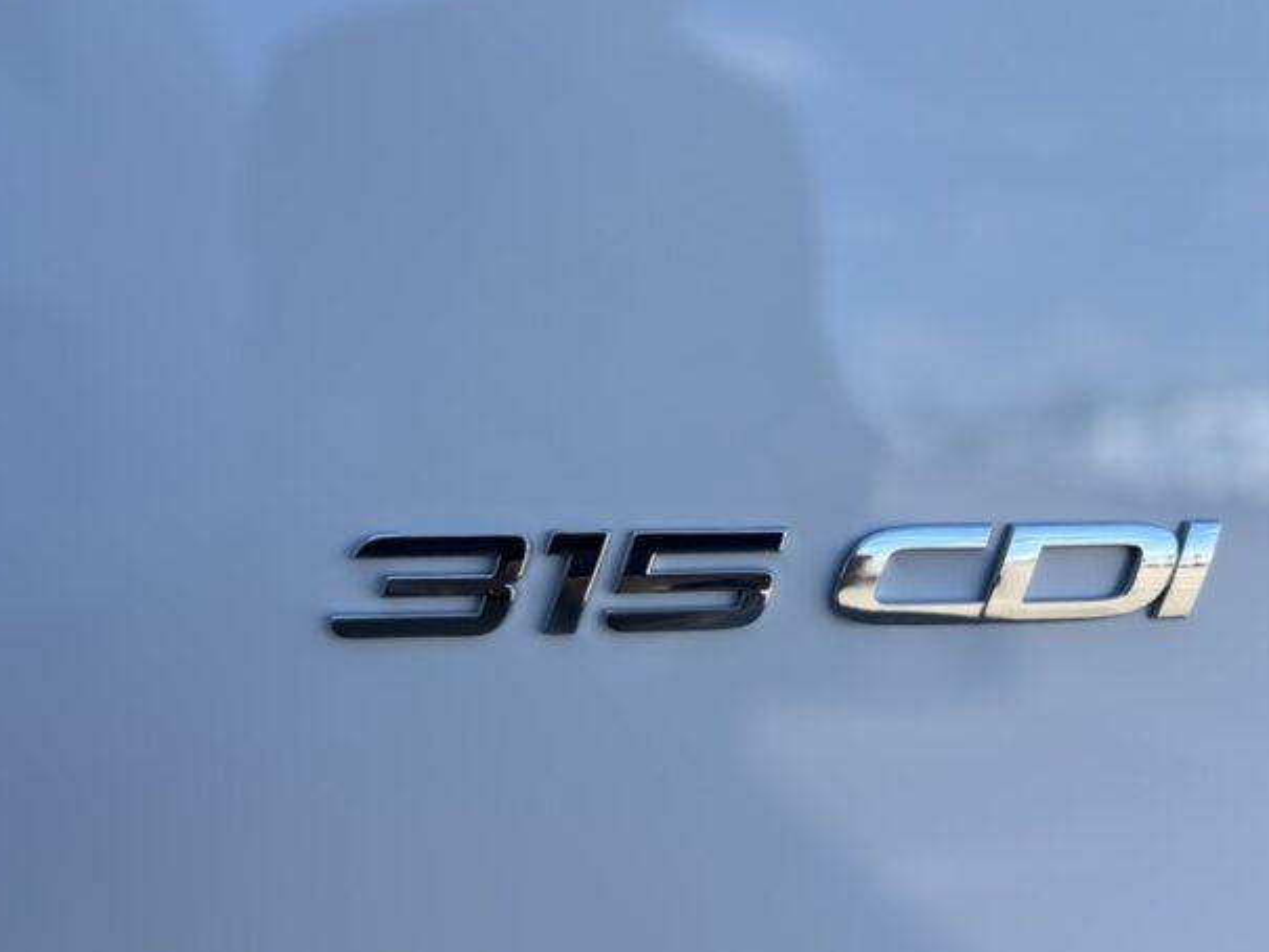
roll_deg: +1.9
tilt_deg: -7.4
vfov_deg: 42.7
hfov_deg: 55.0
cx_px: 747
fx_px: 1210
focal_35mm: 33
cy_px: 581
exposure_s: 1/1751
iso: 50
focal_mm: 5.7
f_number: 1.5
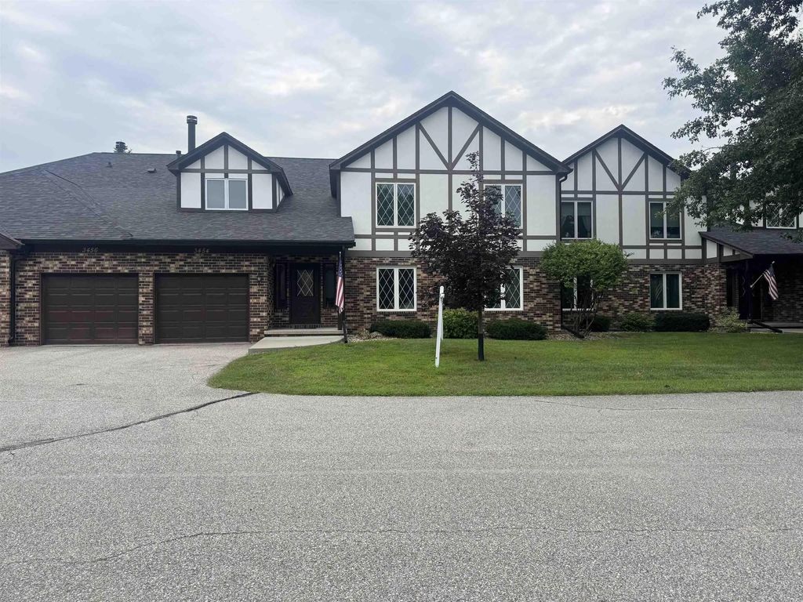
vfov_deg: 56.8
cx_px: 402
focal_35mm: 24
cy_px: 301
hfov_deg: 71.6
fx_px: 557
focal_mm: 6.76
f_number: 1.78
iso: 80
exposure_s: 1/1678
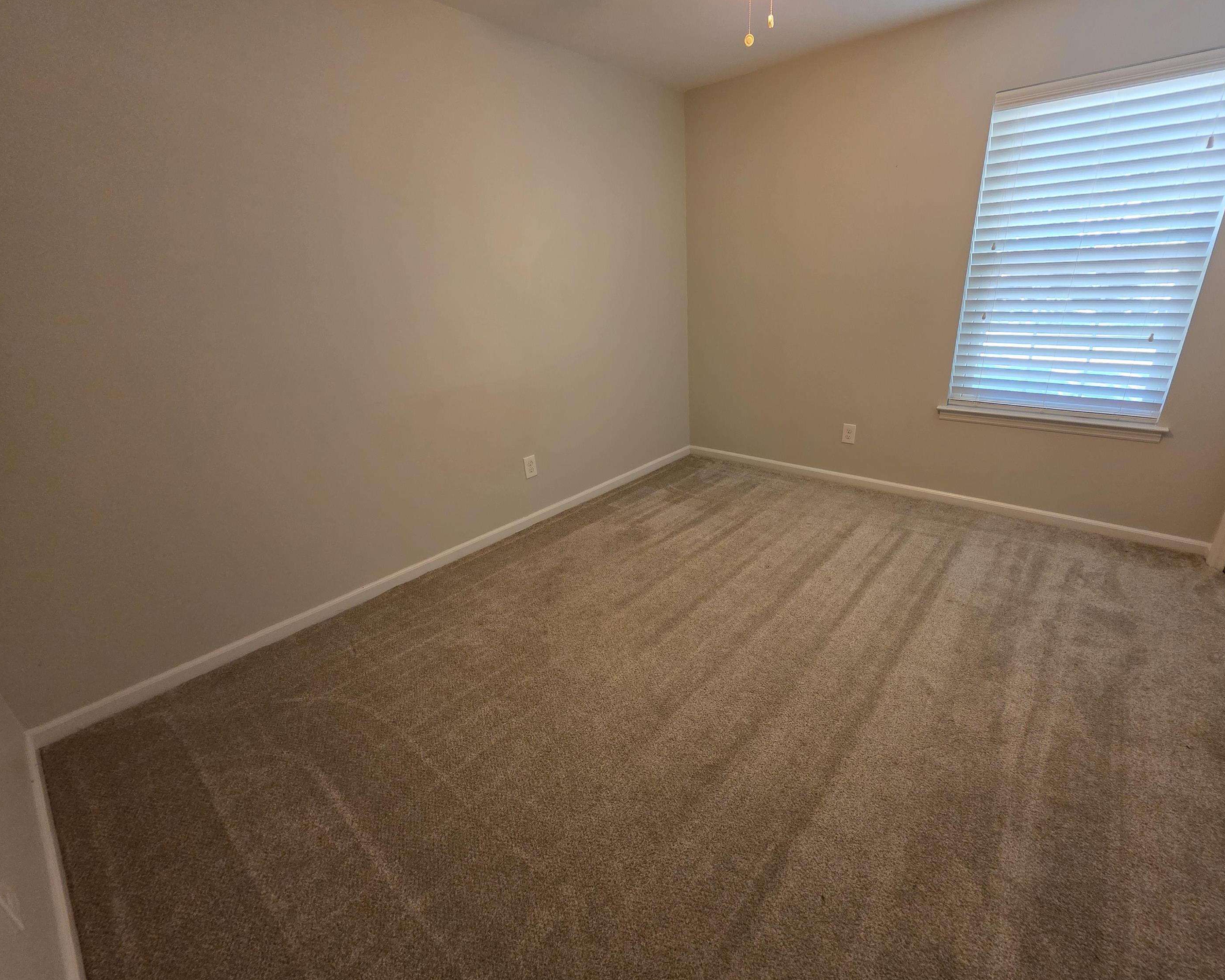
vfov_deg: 88.0
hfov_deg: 100.6
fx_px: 508
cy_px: 484
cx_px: 652
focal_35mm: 14
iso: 320
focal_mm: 2.2
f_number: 1.9
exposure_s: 1/60
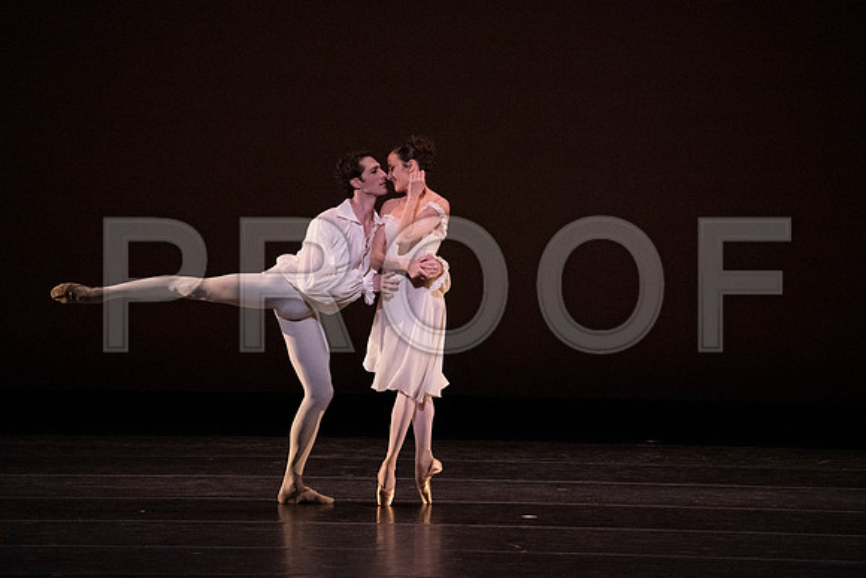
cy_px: 289
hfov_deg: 6.0
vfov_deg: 4.0
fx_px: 8301
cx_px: 433
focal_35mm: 345
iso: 20000
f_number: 5.6
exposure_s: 1/400
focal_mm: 345
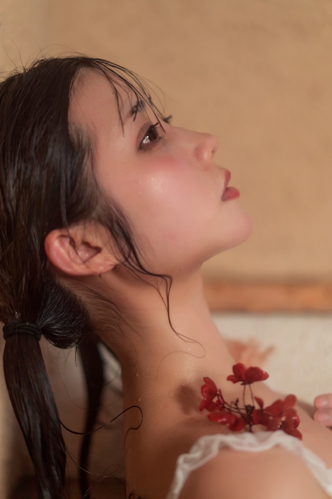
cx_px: 166
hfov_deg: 24.6
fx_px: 761
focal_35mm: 55
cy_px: 250
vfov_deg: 36.3
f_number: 1.8
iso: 640
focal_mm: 55
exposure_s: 1/160
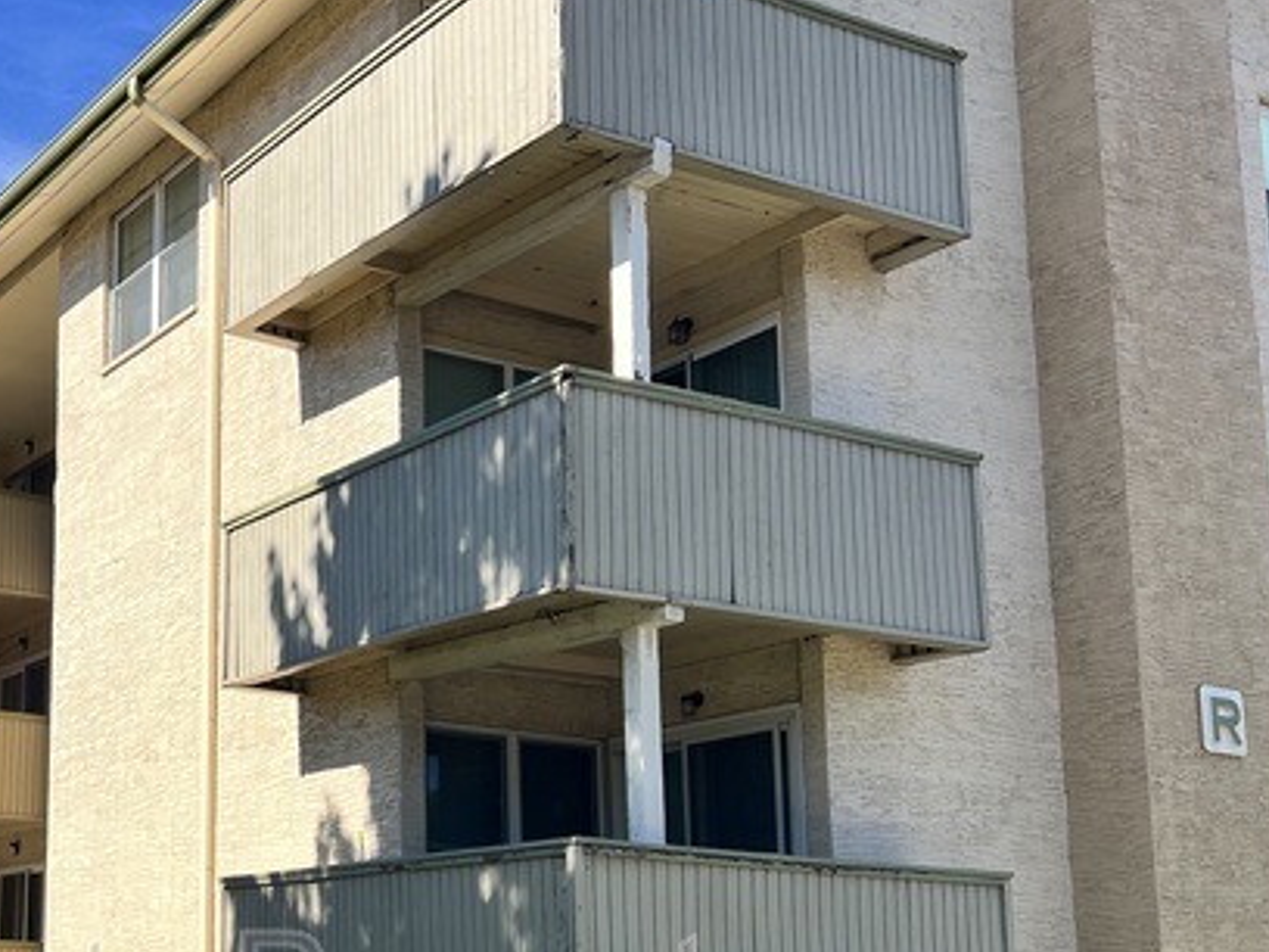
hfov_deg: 35.5
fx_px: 1870
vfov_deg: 28.2
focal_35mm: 51
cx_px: 152
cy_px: 694
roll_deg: -1.6
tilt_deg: +10.2
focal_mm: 5.7
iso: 50
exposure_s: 1/2915
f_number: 1.5
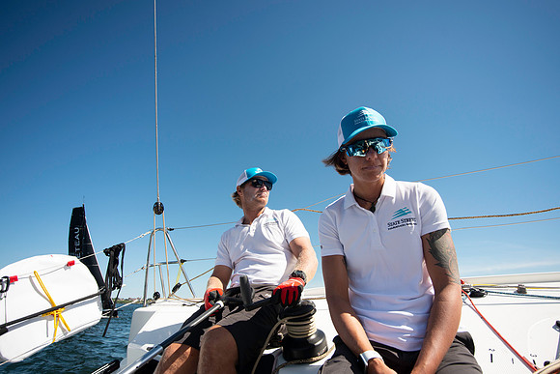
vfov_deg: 70.3
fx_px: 264
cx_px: 288
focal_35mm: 17
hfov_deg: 93.3
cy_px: 208
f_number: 6.3
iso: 250
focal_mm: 15
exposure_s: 1/1250
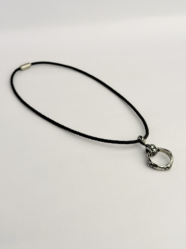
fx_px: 344
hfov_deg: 30.3
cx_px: 93
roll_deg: -3.3
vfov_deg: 39.7
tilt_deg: -39.5
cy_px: 124
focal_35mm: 48
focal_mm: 6.76
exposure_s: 1/641
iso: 64
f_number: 1.78
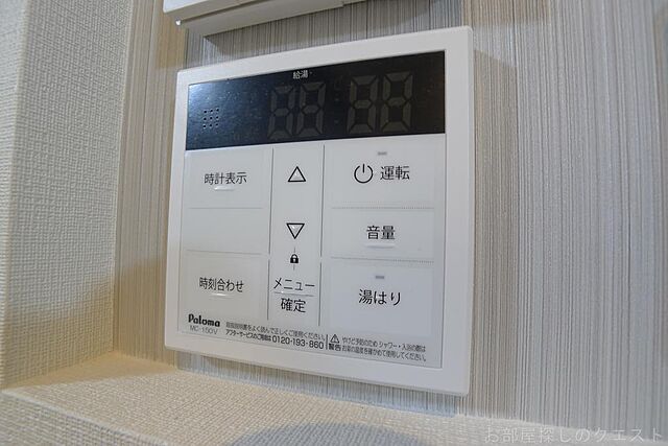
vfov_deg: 53.2
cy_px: 223
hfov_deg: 73.7
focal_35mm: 24
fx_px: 445
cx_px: 334
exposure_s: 1/13
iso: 80
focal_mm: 5.1
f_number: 2
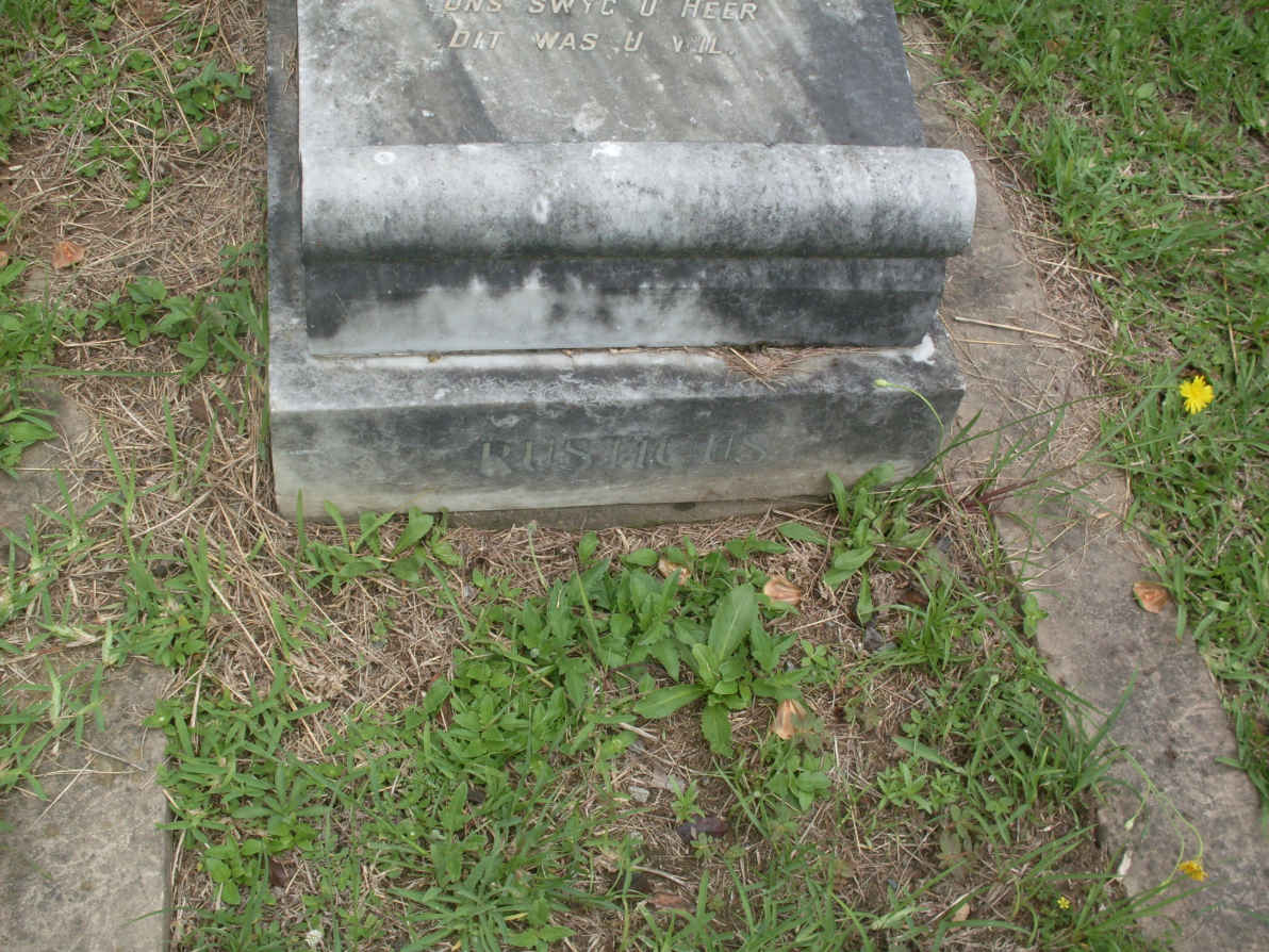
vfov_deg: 37.7
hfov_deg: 49.0
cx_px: 634
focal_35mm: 38
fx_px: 1393
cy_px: 476
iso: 80
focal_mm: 6.3
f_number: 8.4
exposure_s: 1/125
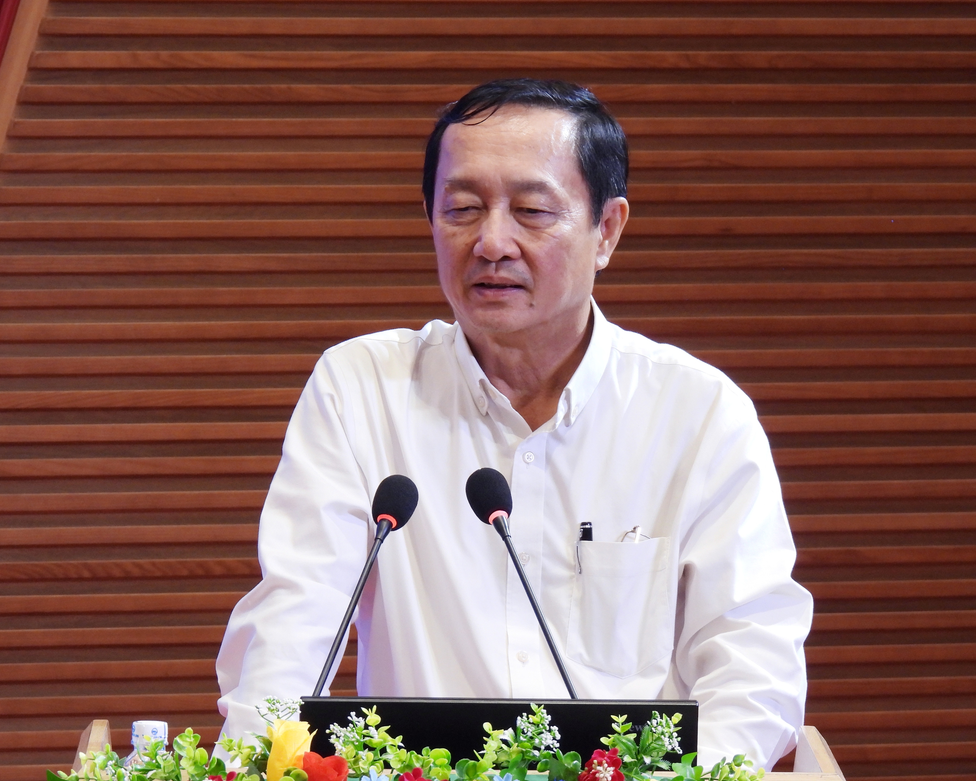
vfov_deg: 3.9
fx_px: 11466
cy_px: 390
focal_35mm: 397
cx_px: 470
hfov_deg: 4.9
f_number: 5
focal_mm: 67.8
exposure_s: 1/50
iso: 400
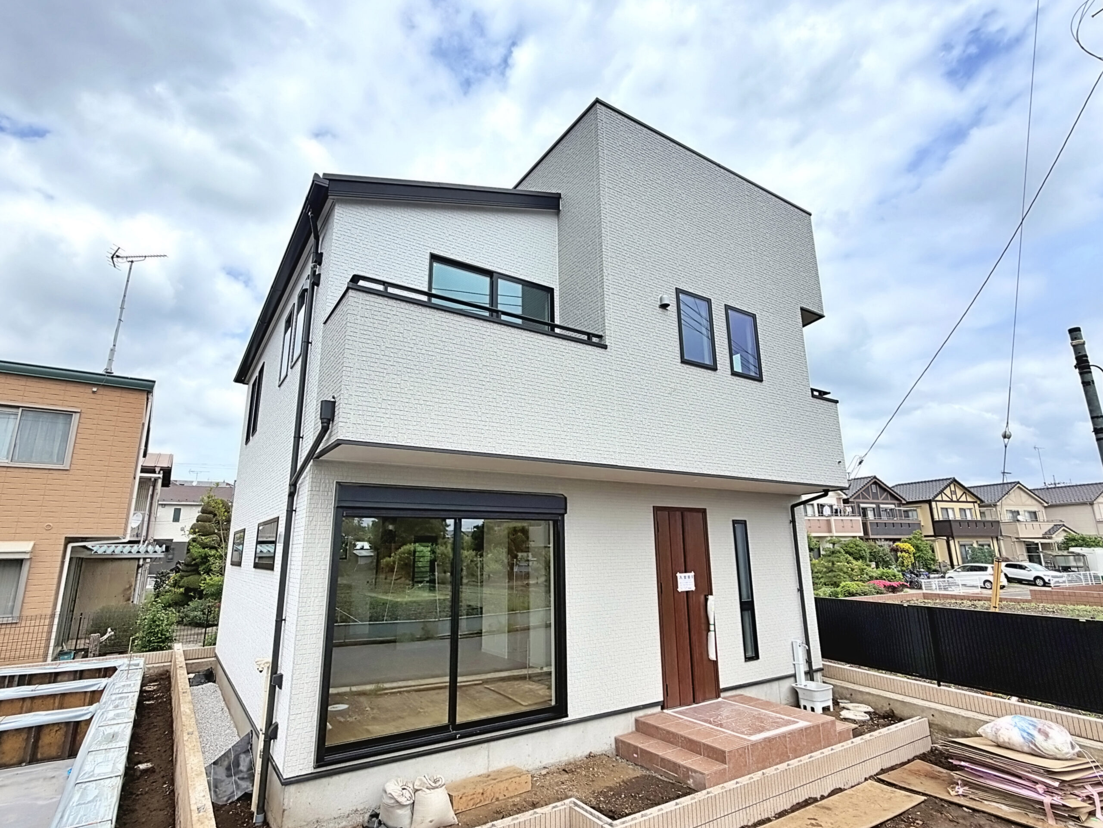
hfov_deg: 102.1
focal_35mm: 14
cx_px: 552
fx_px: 446
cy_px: 414
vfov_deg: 85.7
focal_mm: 2.22
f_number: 2.2
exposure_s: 1/1125
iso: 20
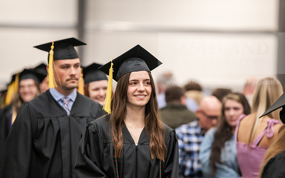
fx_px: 1398
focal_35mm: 180
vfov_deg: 7.3
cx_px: 143
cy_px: 92
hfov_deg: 11.6
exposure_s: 1/200
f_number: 3.2
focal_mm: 175
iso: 2500
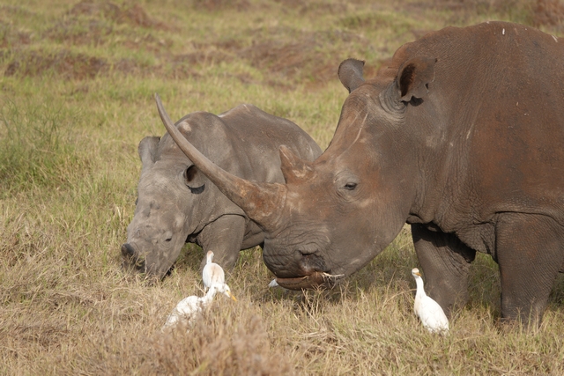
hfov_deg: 4.7
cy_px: 188
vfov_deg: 3.2
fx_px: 6816
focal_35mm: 435
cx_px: 282
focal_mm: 159.66
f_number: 4
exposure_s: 1/500
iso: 200
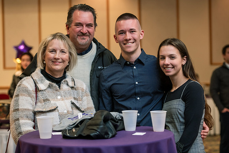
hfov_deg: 23.6
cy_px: 76
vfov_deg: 15.9
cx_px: 114
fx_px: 547
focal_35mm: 86
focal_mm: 86
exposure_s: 1/160
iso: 1600
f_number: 3.2
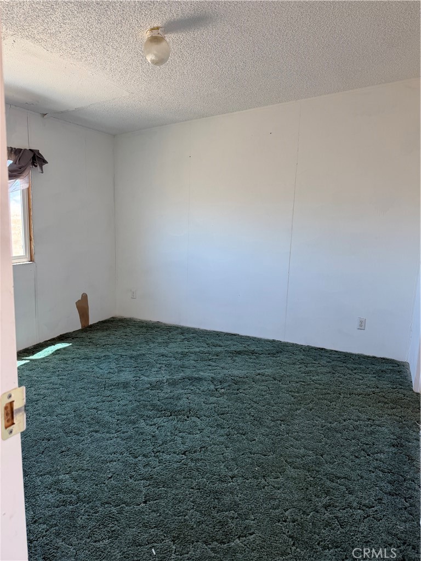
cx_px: 210
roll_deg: -2.7
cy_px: 280
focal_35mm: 24
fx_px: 389
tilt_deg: -9.2
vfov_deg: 71.6
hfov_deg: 56.8
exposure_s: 1/121
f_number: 1.78
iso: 100
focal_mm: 6.76
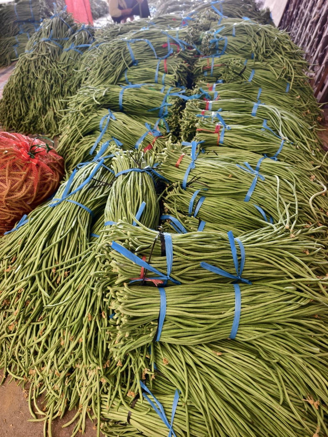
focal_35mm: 23
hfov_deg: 58.9
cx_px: 164
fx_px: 291
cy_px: 218
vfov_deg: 73.9
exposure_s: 1/100
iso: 89
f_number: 1.75
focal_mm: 8.67
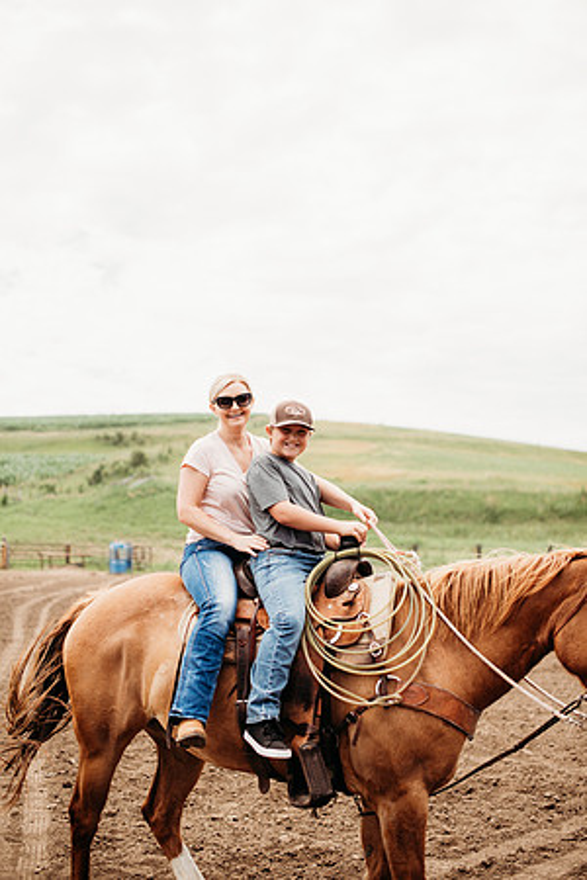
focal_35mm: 50
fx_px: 1223
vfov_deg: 39.6
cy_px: 440
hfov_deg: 27.0
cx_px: 294
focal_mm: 50
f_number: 2.2
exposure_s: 1/1600
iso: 100
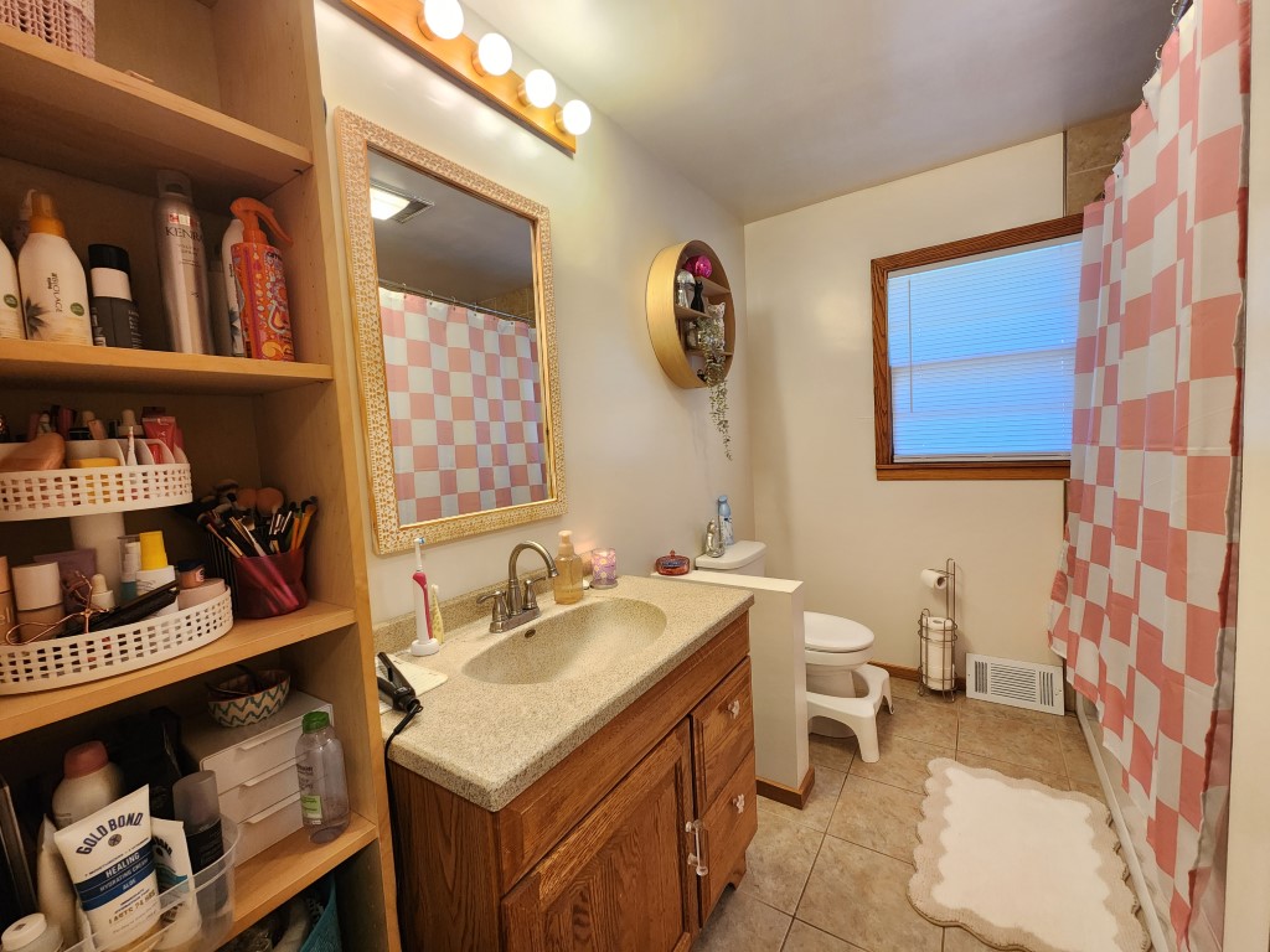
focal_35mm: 13
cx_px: 635
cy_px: 476
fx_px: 477
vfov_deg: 89.9
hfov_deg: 106.2
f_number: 2.2
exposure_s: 1/60
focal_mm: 2.2
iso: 320
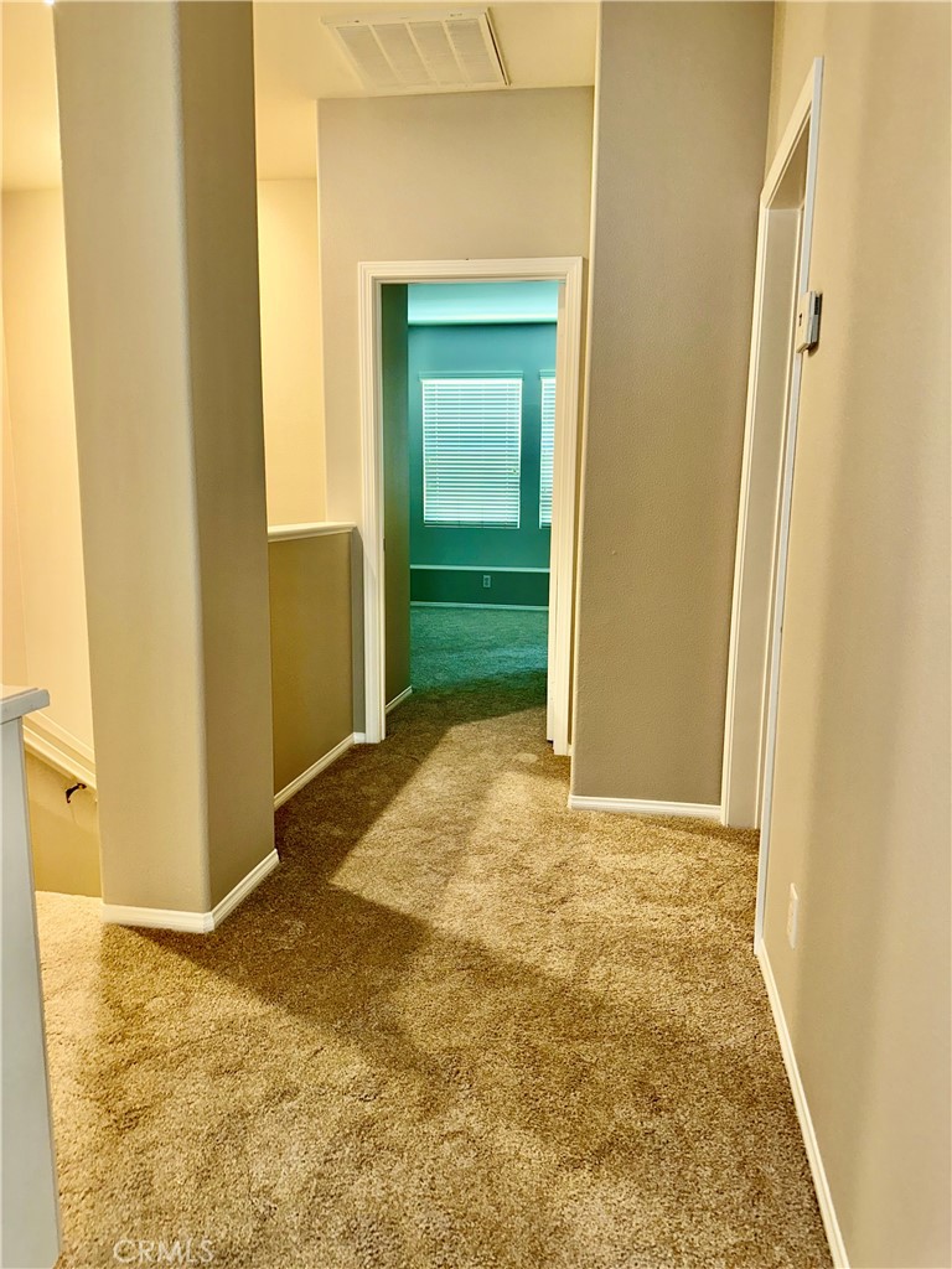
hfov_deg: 56.8
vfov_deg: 71.6
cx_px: 476
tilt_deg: -9.9
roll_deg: -1.3
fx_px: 880
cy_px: 634
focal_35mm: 24
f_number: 1.78
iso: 80
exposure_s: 1/17
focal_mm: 6.86
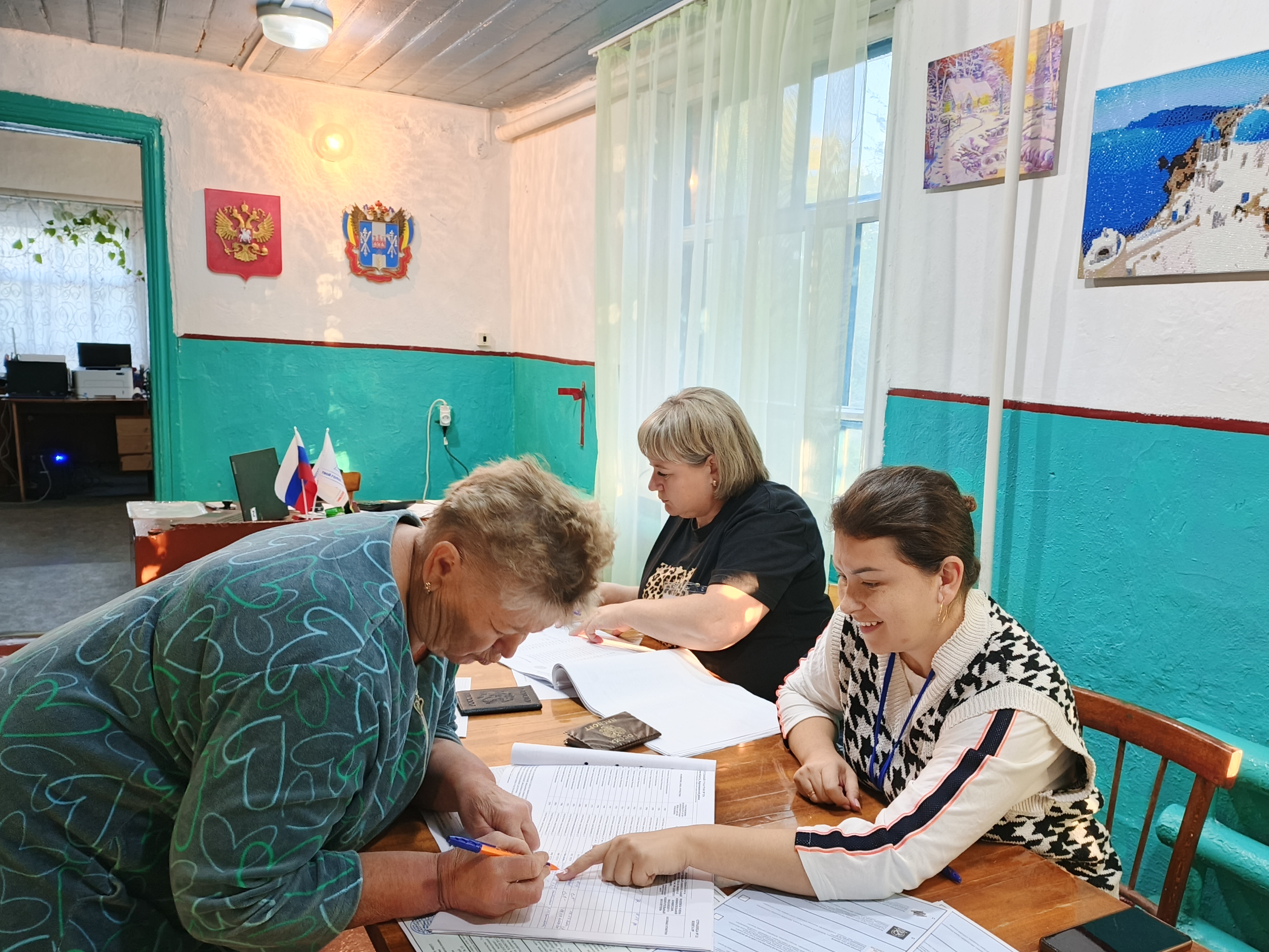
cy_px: 534
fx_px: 953
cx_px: 672
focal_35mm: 26
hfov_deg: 67.2
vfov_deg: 52.9
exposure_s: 1/33.3
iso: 2873
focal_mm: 5.89
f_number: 1.8
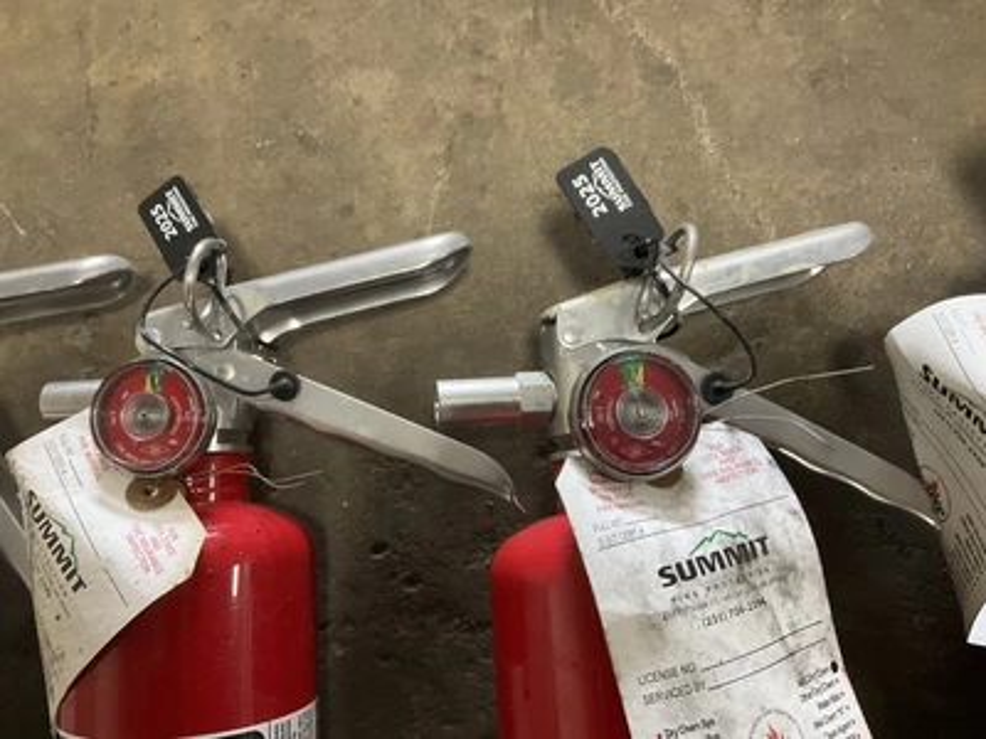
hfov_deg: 61.7
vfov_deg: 48.2
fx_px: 826
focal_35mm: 29
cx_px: 493
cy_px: 370
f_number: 1.8
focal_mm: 3
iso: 200
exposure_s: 1/60
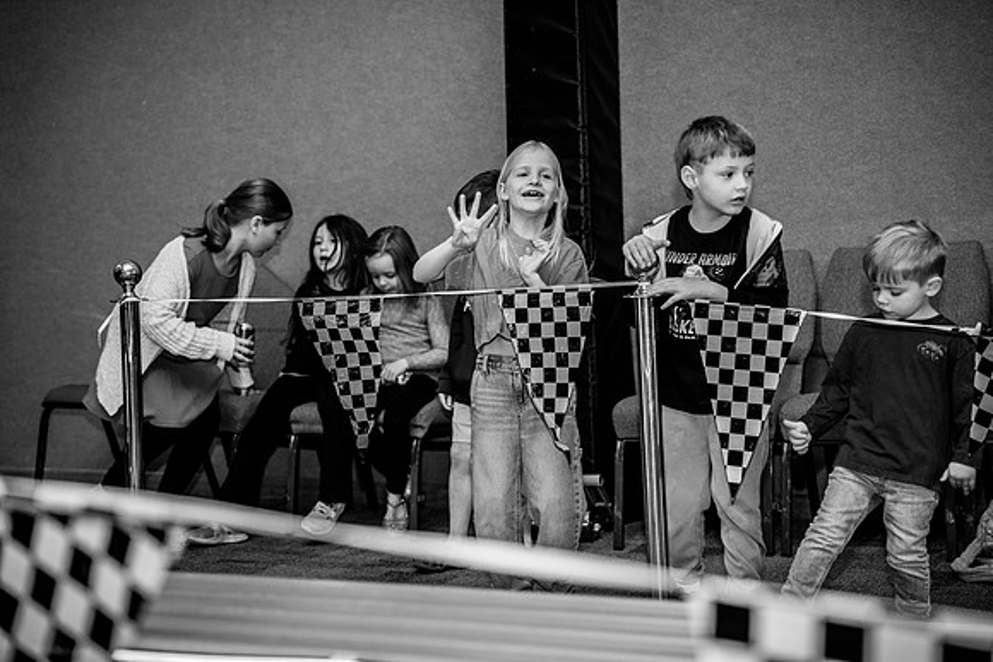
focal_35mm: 70
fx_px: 1931
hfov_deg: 28.8
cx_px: 496
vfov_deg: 19.5
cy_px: 331
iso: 800
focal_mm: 70
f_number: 3.2
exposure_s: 1/250
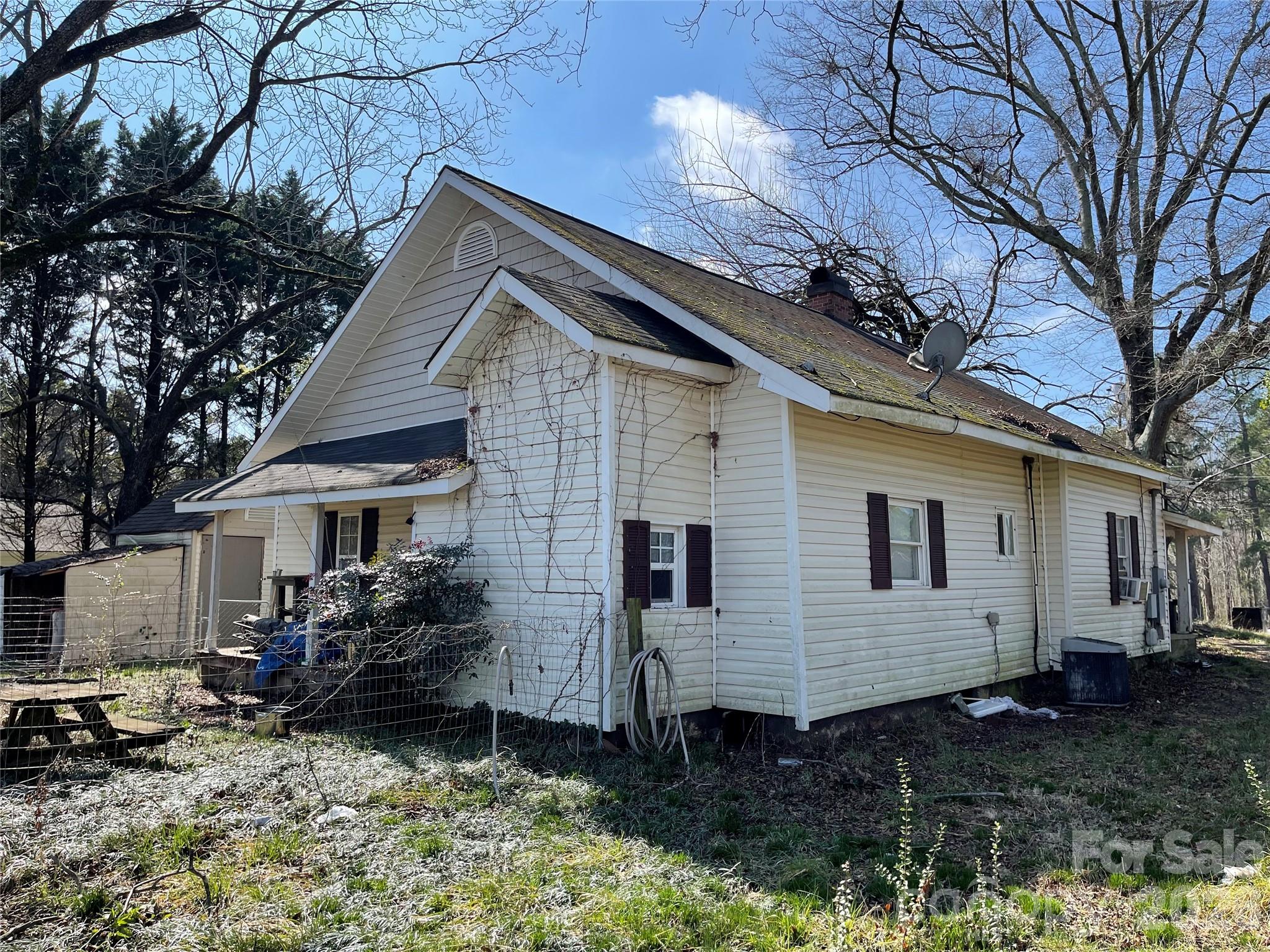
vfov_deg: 54.9
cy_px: 476
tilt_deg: +6.4
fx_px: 917
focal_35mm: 25
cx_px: 635
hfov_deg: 69.4
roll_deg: -0.2
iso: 32
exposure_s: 1/1642
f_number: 1.6
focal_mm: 5.1
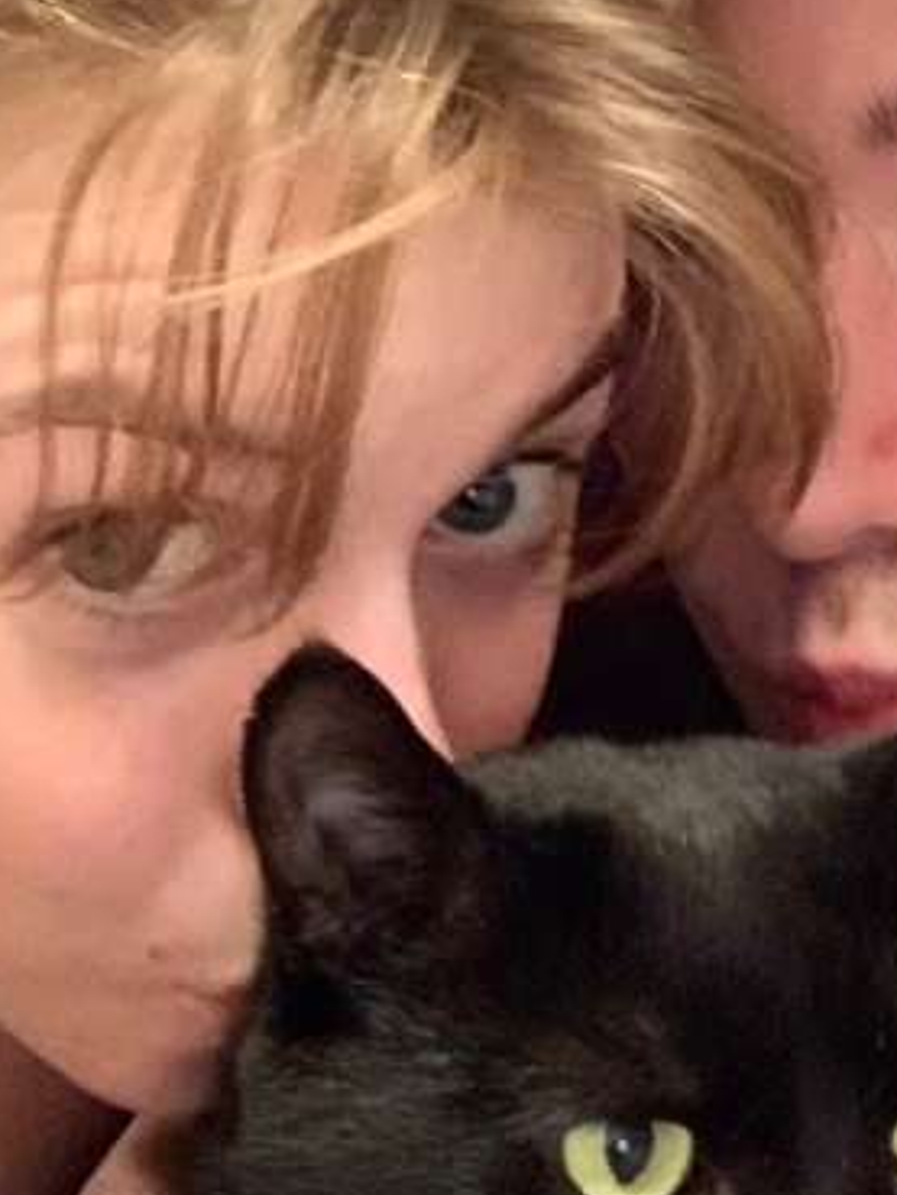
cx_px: 743
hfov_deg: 18.7
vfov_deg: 24.9
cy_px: 447
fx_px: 2693
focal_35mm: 78
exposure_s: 1/15
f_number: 2.2
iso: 800
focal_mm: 2.87
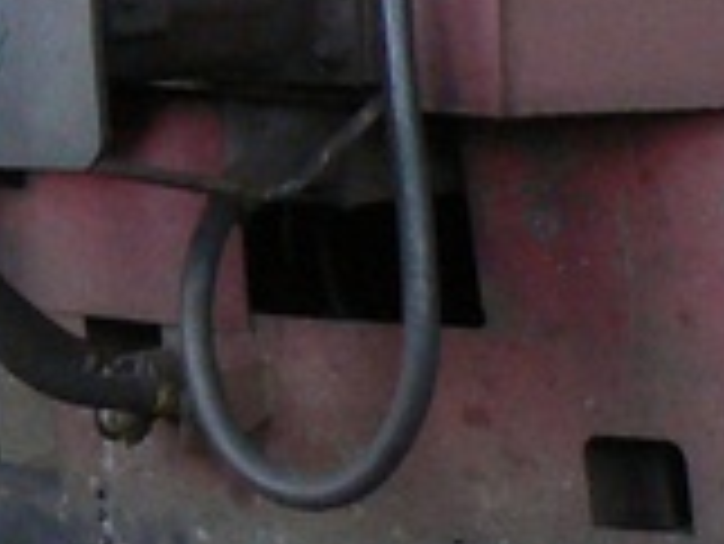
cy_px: -744
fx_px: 4207
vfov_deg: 7.0
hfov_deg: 9.6
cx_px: -261
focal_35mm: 201
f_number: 2.8
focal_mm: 6
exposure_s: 1/25
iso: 200
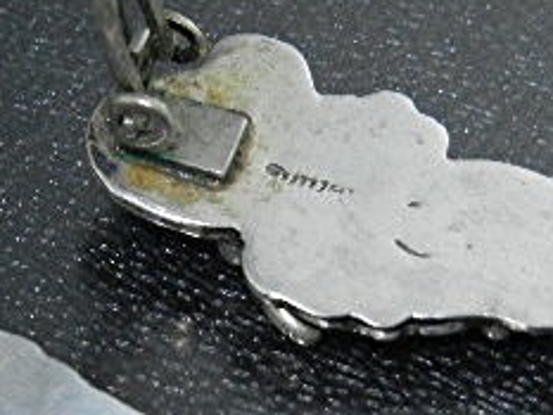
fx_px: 2589
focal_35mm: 162
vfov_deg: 9.2
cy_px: 204
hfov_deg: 12.1
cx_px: 69
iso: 800
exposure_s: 1/30
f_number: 8
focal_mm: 10.6
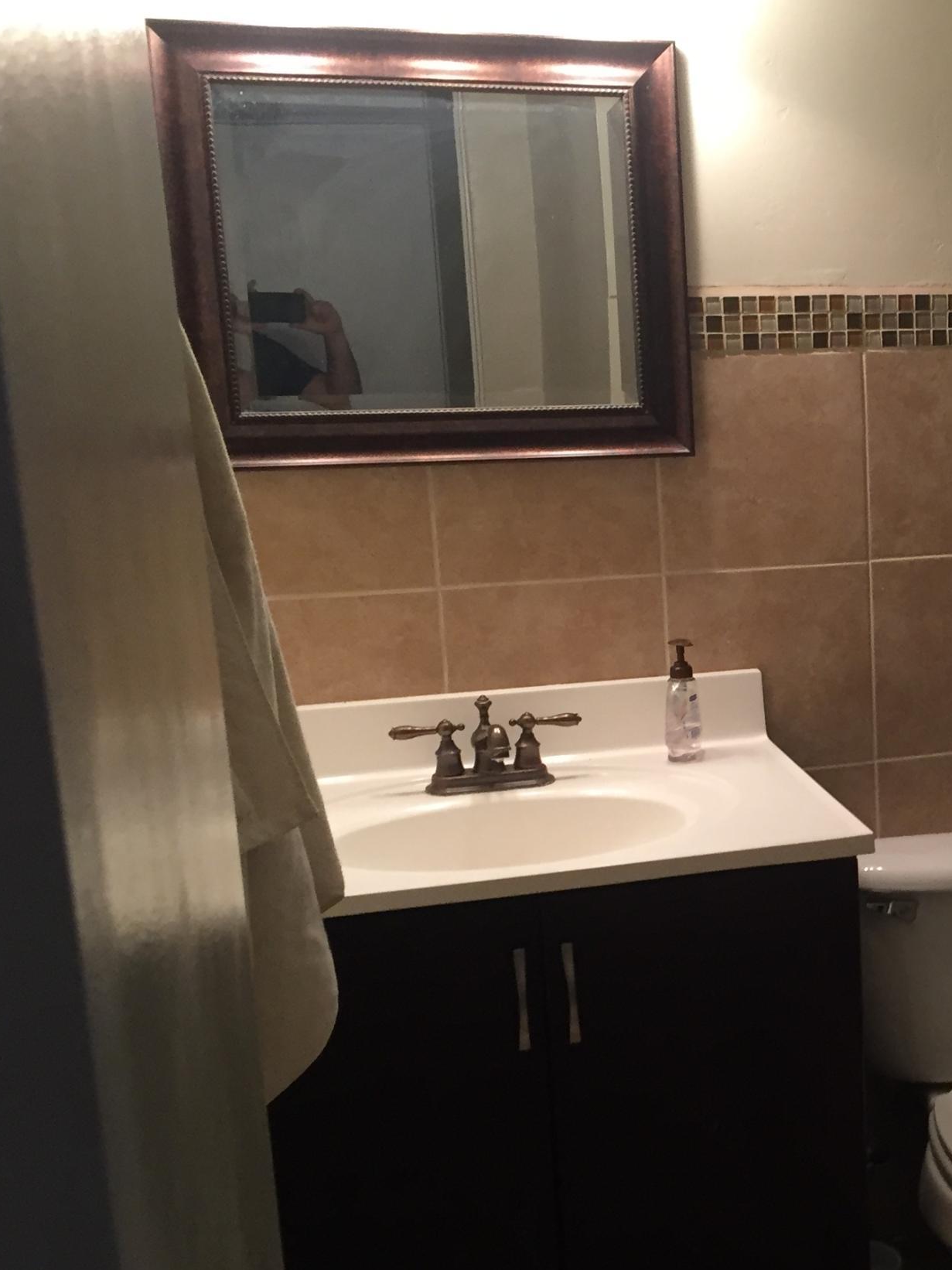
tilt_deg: -13.0
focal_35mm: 53
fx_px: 1944
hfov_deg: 25.7
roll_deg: +0.5
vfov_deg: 36.1
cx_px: 1019
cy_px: 722
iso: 100
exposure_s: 1/30
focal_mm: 4.15
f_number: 2.2
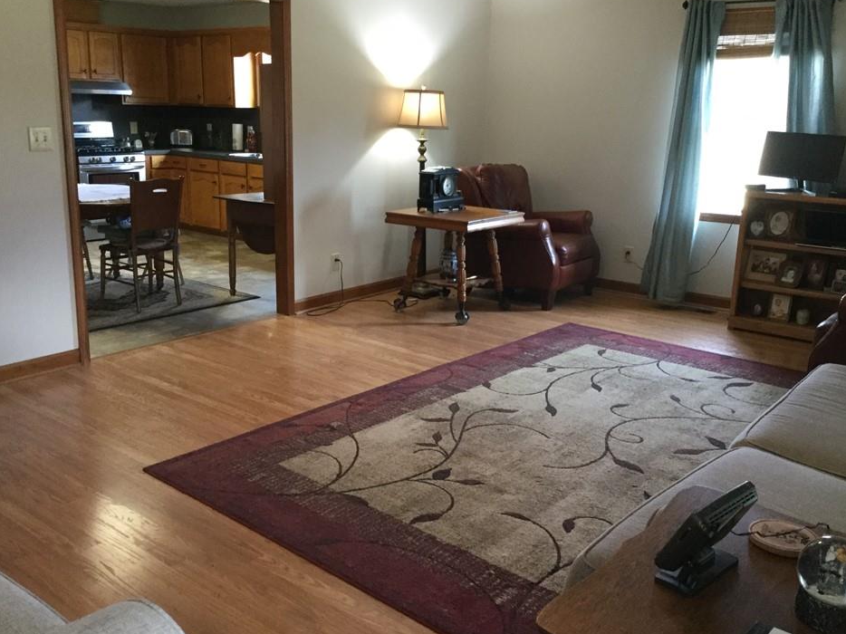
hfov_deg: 53.9
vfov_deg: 41.8
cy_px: 306
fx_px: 831
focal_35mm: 34
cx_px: 402
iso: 200
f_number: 2.4
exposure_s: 1/33
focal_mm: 3.3
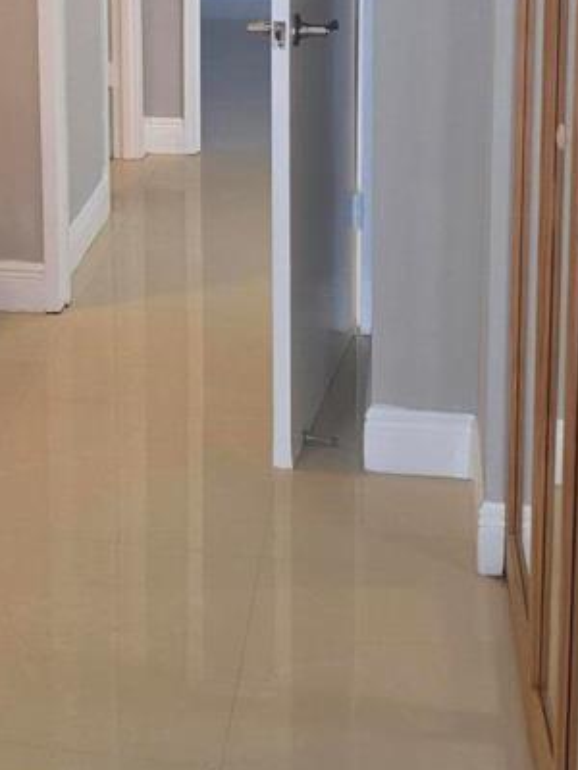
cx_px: 50
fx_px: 1536
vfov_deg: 26.9
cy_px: 35
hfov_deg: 20.8
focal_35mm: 69
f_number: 1.7
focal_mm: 6.3
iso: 160
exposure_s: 1/120
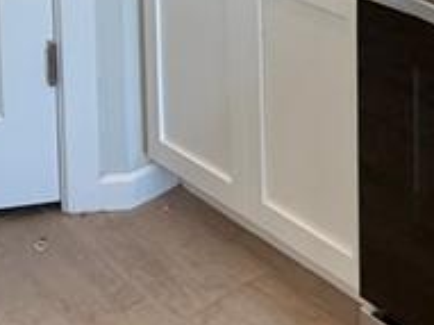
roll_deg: +0.1
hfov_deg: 21.0
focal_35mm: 75
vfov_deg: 16.1
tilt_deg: -5.1
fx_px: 940
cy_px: -286
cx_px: 695
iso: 100
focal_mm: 2.22
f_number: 2.2
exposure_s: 1/120
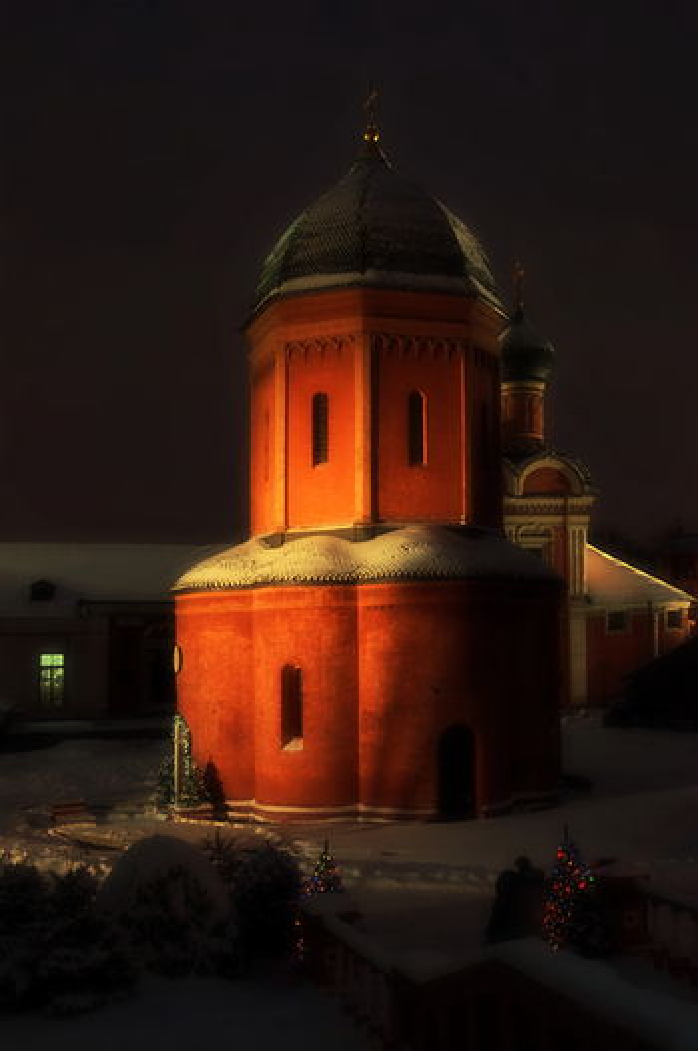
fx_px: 1050
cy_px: 526
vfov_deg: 53.2
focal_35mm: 36
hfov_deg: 36.8
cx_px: 349
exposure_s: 1/60
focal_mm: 24
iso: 3200
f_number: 4
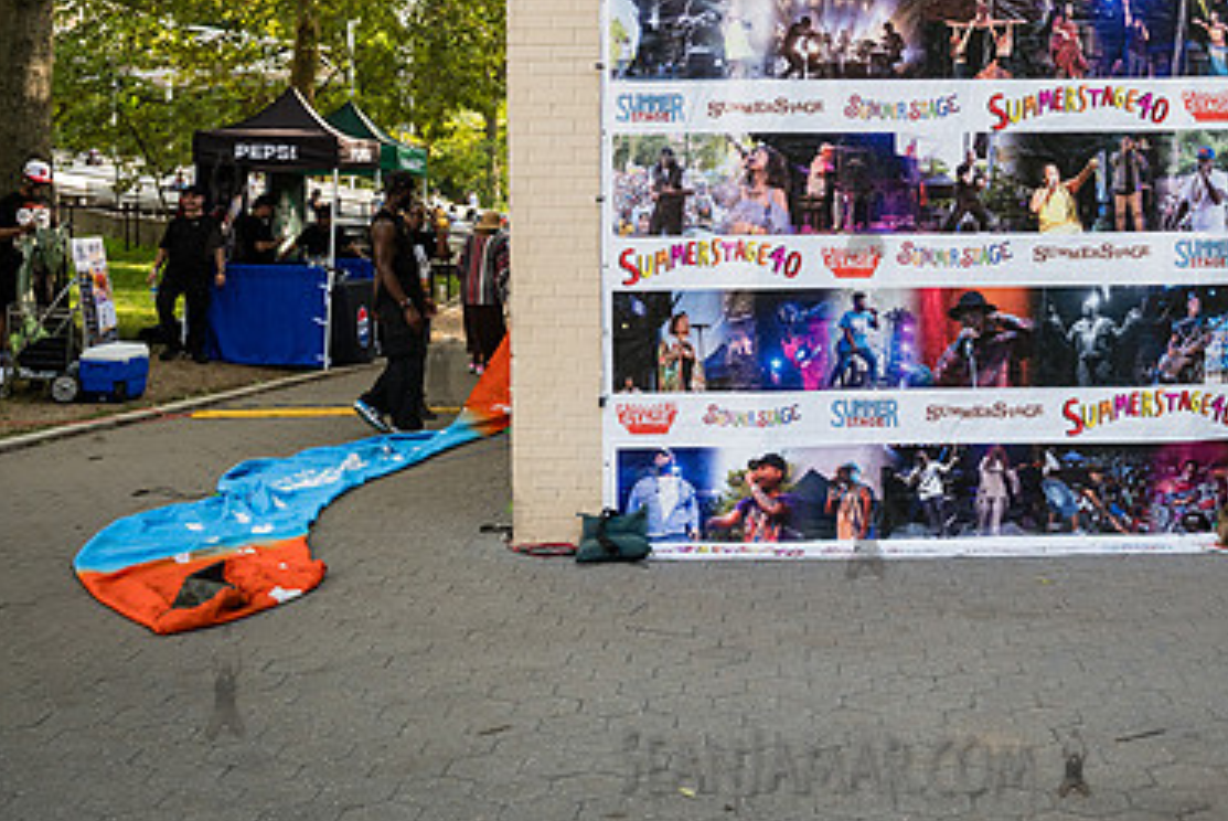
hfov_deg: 38.9
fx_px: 1707
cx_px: 864
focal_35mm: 50
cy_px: 200
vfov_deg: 26.7
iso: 1000
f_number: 4.5
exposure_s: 1/800
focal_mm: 32
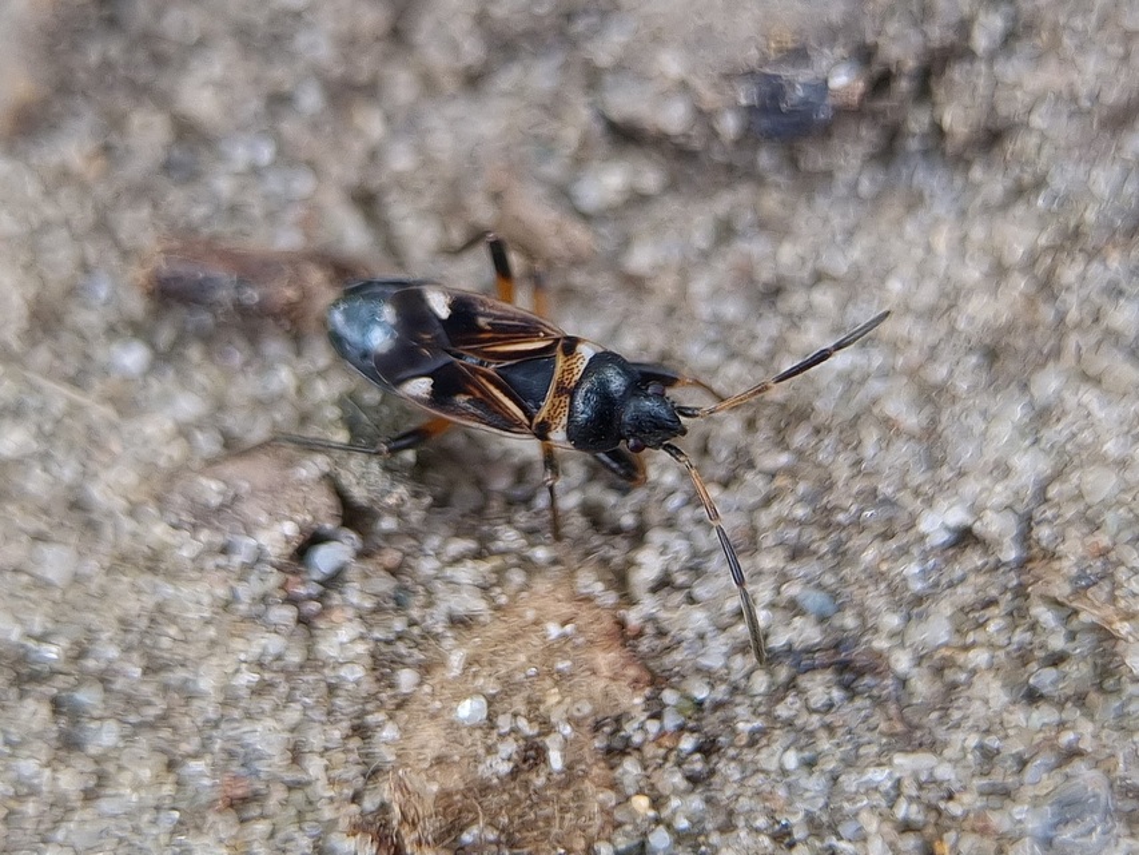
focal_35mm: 26
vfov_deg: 53.1
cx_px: 570
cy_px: 428
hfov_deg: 67.3
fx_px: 856
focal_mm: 5.4
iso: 50
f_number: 1.8
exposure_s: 1/204
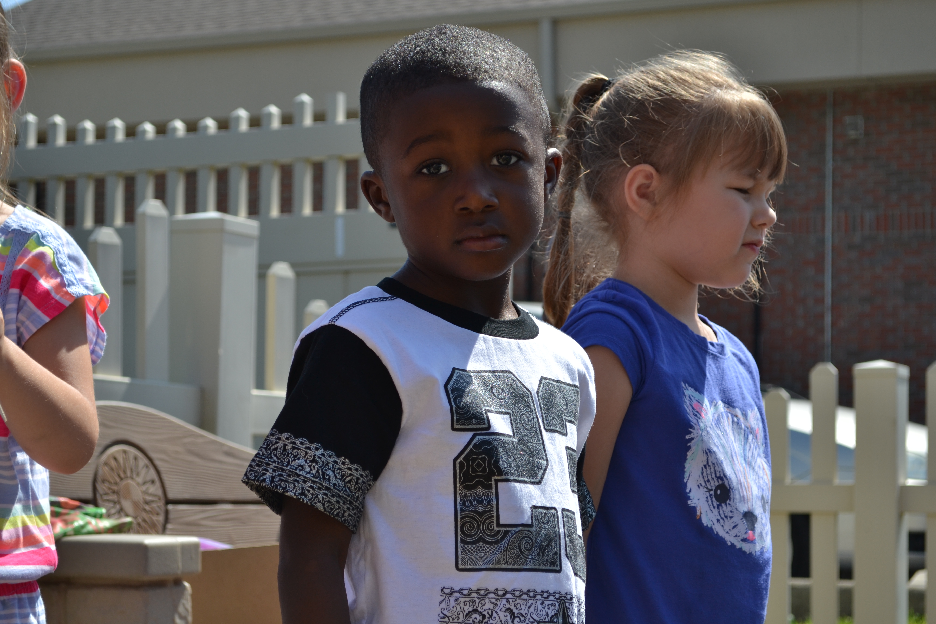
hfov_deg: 24.6
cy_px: 312
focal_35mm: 82
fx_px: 2145
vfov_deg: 16.6
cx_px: 468
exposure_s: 1/400
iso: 100
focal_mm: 55
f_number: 7.1
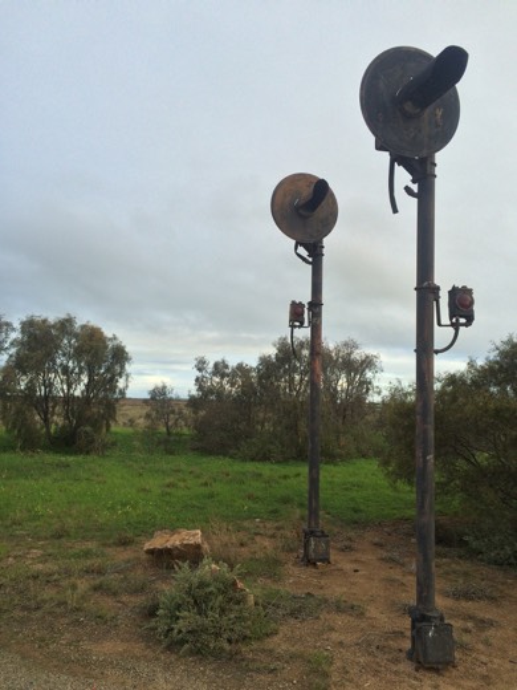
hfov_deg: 48.2
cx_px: 258
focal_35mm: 29
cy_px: 345
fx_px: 577
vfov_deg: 61.7
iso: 32
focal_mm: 4.15
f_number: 2.2
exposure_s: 1/339
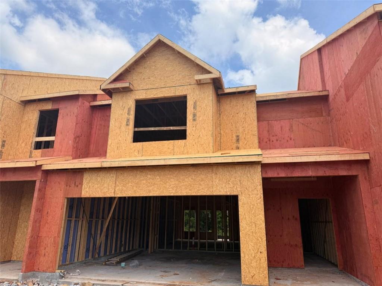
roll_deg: -0.9
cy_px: 143
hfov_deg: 71.6
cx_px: 191
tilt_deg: +16.5
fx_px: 265
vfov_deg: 56.8
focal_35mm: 24
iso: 80
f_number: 1.78
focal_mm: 6.76
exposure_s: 1/3953
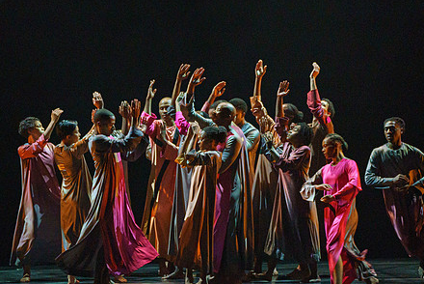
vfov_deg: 4.1
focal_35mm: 333
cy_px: 93
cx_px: 217
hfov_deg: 6.2
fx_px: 3924
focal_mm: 200
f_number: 5.6
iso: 6400
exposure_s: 1/250
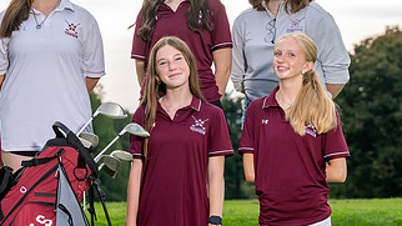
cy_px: 98
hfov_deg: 9.7
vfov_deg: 5.4
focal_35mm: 223
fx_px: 2377
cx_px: 104
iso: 160
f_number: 5
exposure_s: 1/320
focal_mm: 83
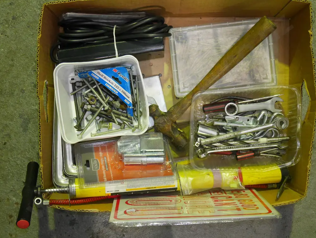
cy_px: 118
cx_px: 159
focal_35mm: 45
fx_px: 411
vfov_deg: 32.2
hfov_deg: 42.1
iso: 3200
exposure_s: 1/80
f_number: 4.9
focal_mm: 22
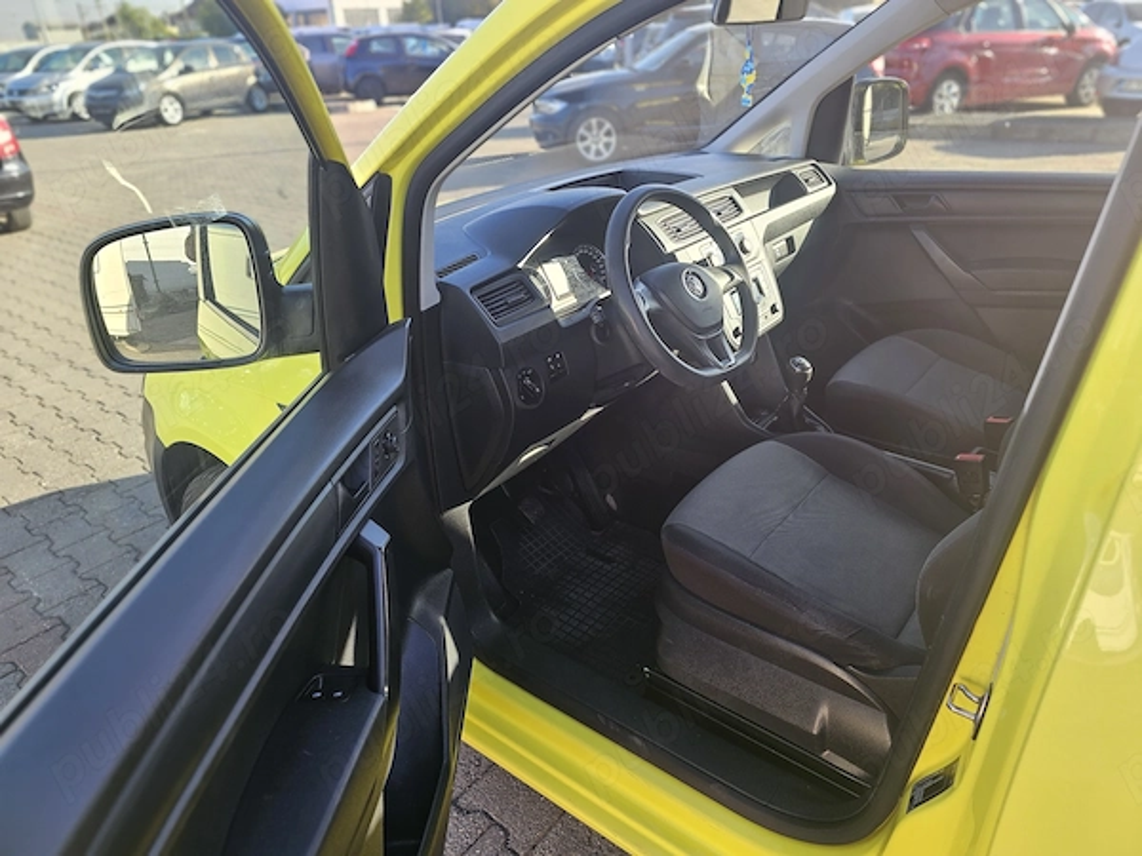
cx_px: 571
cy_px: 428
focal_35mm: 23
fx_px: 759
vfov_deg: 58.9
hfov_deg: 73.9
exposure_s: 1/100
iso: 12
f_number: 1.7
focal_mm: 6.3
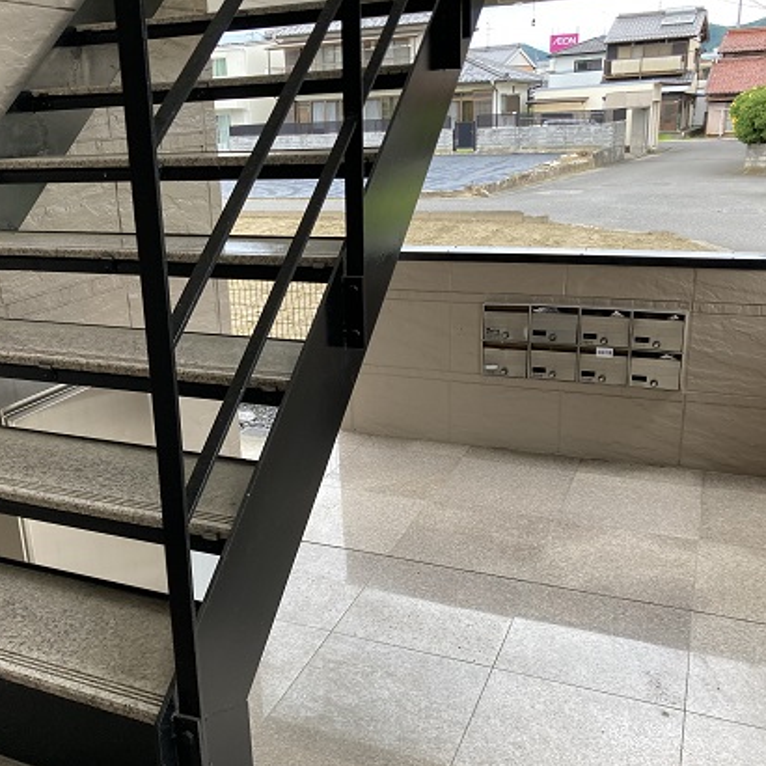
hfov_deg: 48.3
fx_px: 851
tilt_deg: -17.1
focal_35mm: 34
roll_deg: +2.5
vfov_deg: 48.4
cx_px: 323
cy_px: 376
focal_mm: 3.99
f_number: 1.8
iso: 64
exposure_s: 1/121
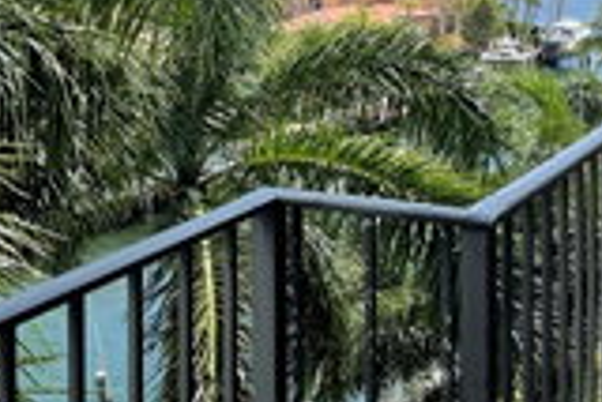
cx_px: 322
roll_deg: -0.2
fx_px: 1205
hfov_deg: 28.0
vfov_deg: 18.4
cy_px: -8
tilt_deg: -2.0
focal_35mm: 72
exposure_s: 1/3205
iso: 32
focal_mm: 4.2
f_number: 1.6
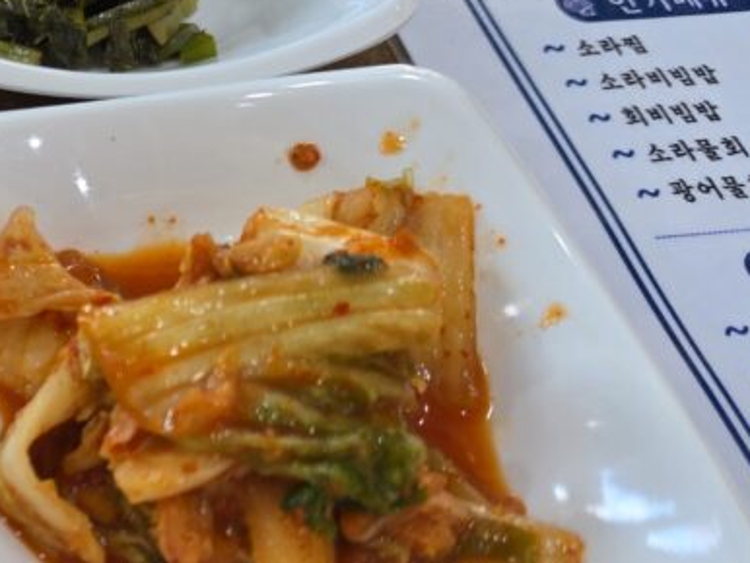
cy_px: 266
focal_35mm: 61
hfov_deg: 27.6
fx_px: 1322
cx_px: -163
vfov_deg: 24.0
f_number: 1.4
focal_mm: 6.5
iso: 64
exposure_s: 1/120
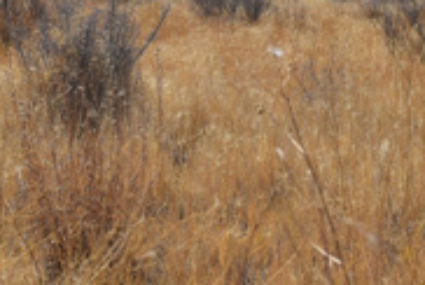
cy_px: 16
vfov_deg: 14.3
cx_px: 201
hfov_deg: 21.4
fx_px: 1123
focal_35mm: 95
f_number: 11
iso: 200
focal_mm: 18
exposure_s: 1/500
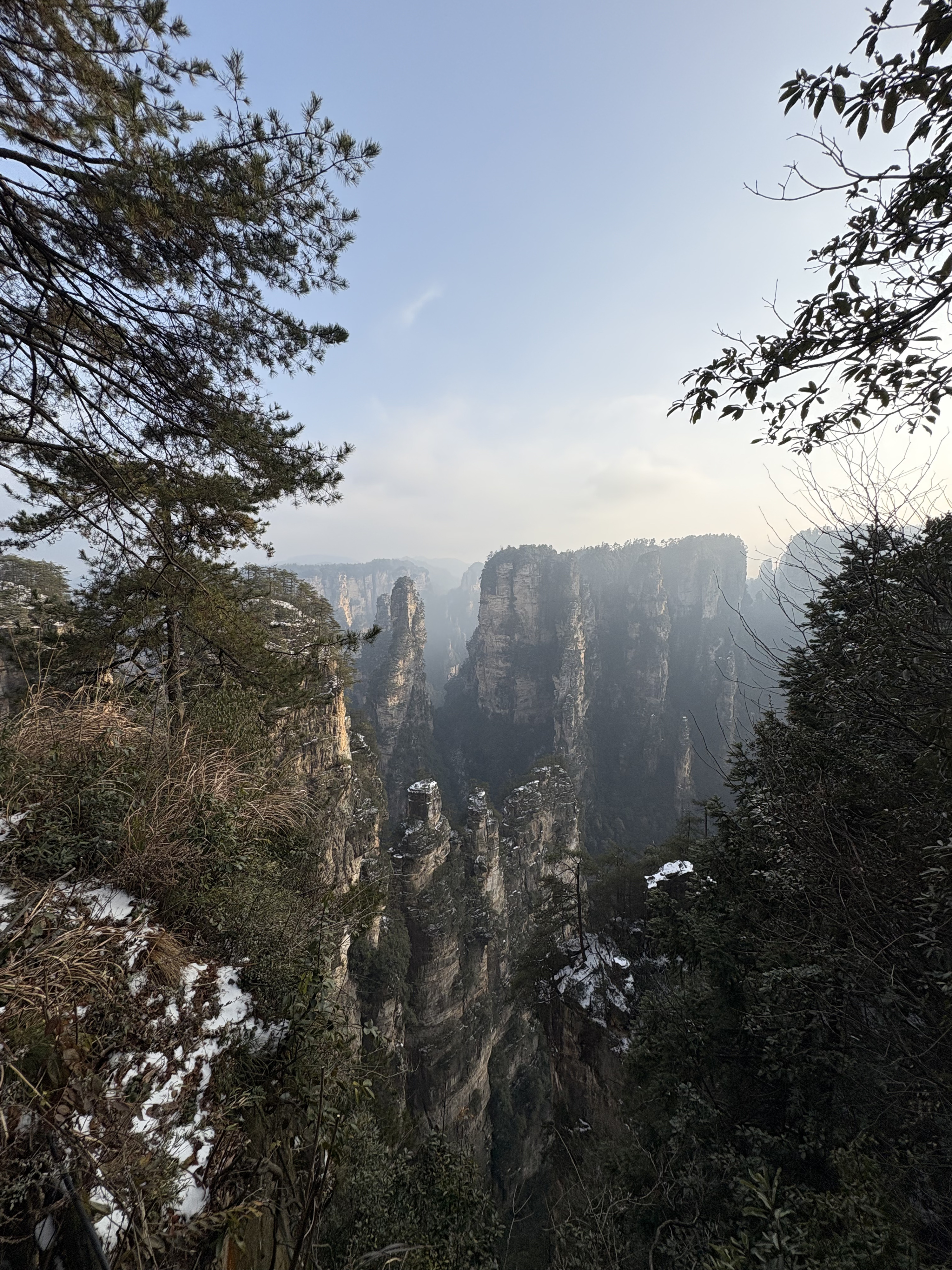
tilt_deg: -5.5
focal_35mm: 14
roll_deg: +0.0
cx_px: 476
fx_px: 513
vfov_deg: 102.1
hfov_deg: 85.7
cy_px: 635
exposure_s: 1/1637
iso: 50
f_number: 2.2
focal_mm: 2.22
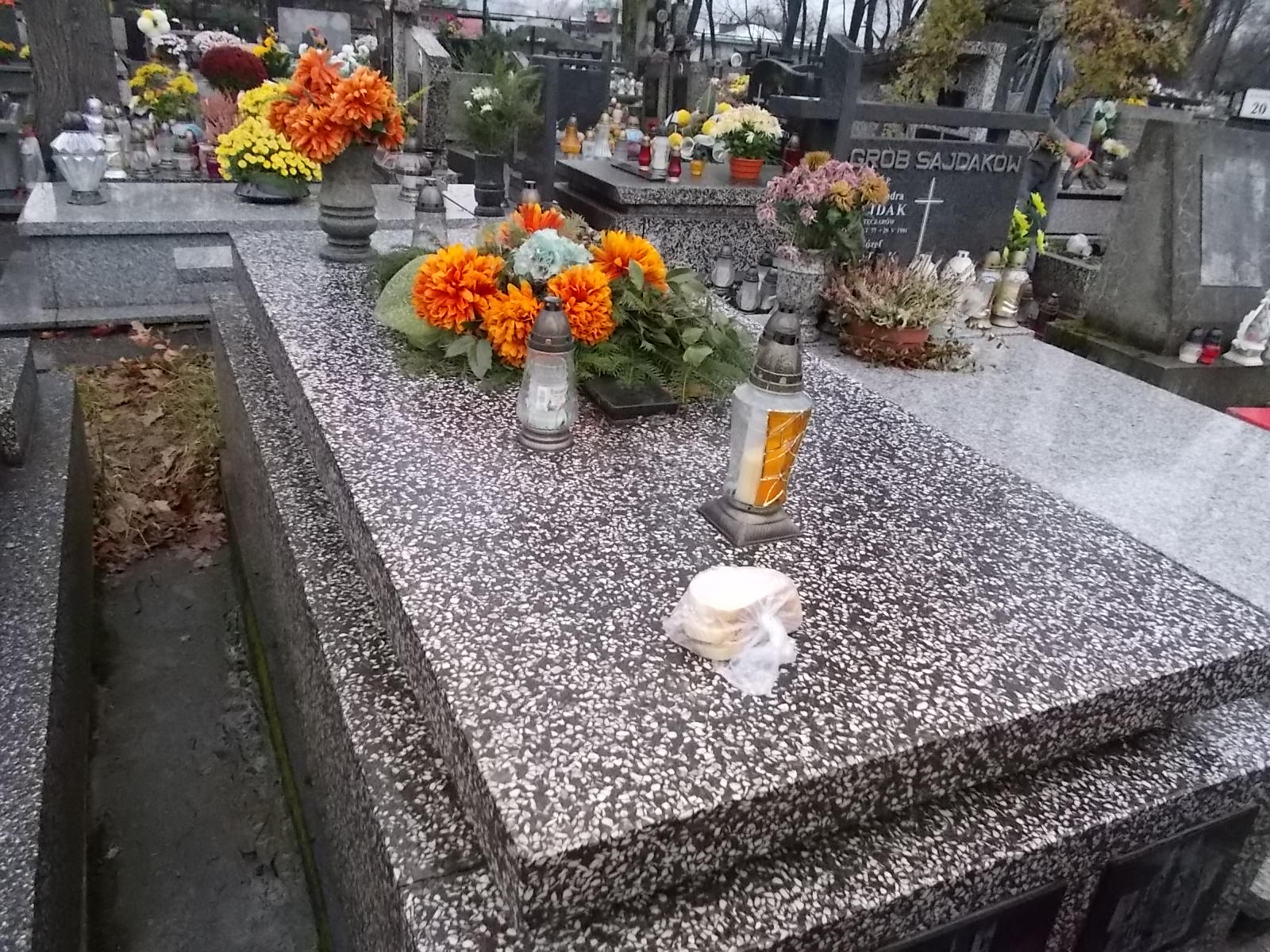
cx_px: 635
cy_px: 476
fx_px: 954
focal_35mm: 26
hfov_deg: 67.3
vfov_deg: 53.1
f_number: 3.2
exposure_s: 1/320
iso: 400
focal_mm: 4.6
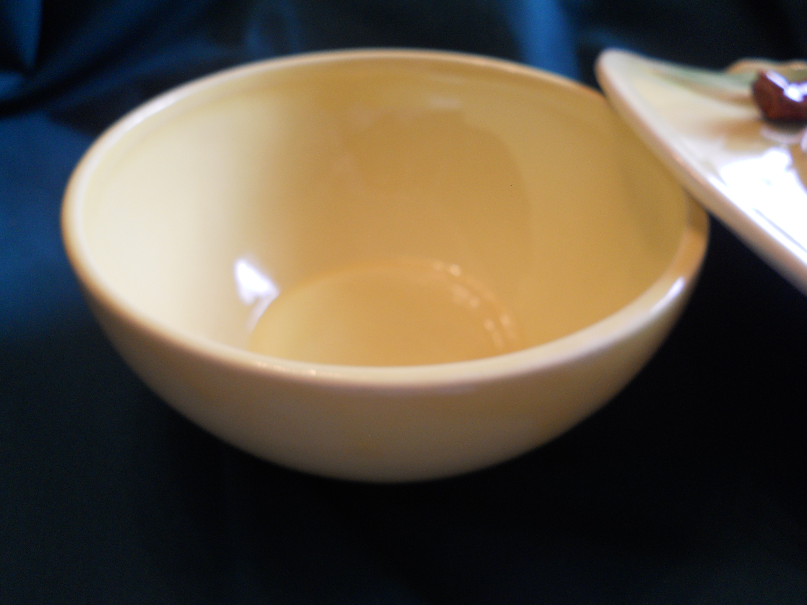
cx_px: 404
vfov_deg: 44.2
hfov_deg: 56.8
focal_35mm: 32
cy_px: 302
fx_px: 746
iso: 125
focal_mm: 5.8
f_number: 3.5
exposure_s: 1/30
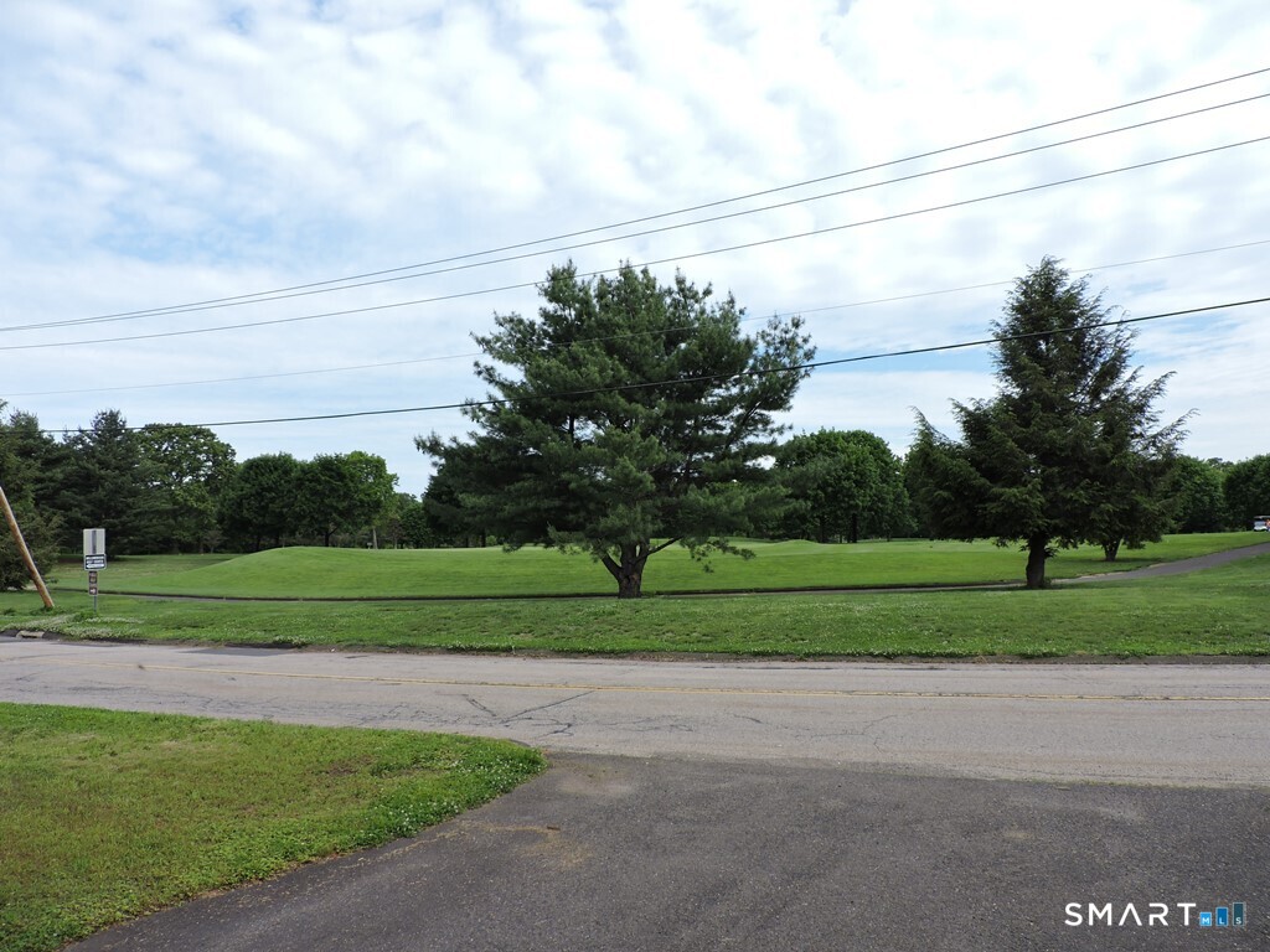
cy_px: 476
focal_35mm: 24
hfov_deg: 71.6
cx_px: 635
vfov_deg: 56.8
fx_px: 881
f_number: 3
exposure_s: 1/1000
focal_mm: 4.3
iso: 100
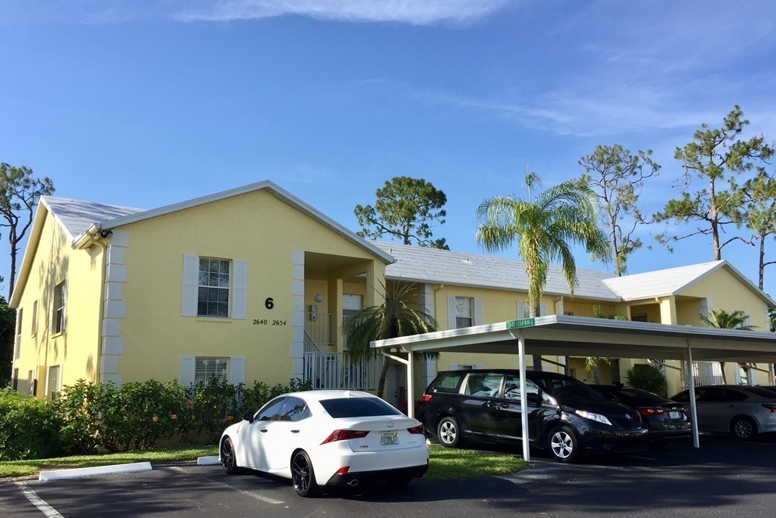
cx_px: 379
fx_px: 668
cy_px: 275
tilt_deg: +10.0
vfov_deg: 42.3
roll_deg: -0.2
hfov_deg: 60.3
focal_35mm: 31
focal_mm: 4.15
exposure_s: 1/1464
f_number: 2.2
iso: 32
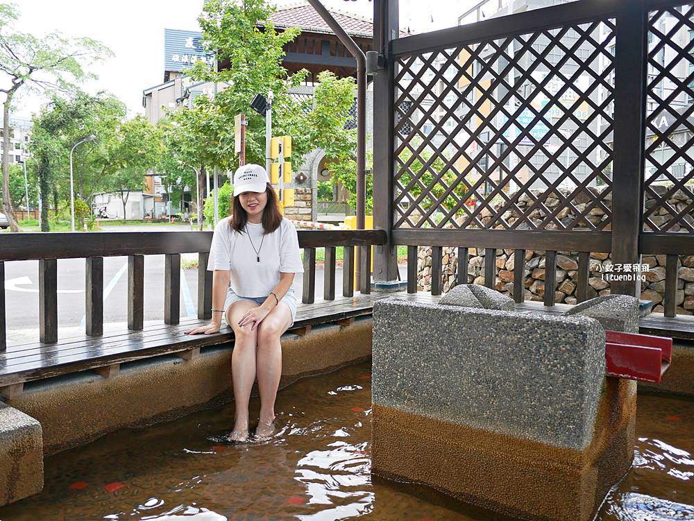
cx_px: 347
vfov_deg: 49.8
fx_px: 562
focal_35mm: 28
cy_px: 260
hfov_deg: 63.4
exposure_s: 1/60
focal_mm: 14
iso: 200
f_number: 2.5
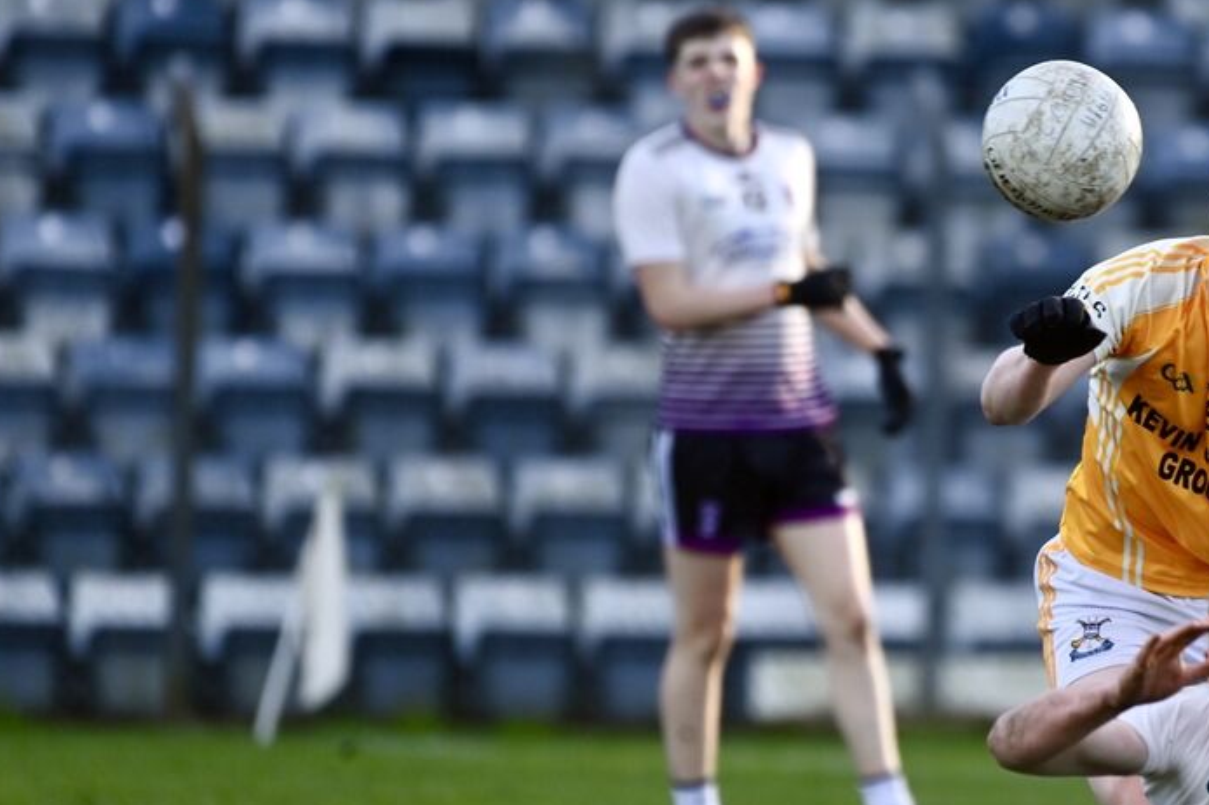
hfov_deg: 2.4
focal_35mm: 865
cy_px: 565
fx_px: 29034
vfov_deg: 1.6
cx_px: 1024
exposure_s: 1/1000
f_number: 5.6
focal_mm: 500
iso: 1250
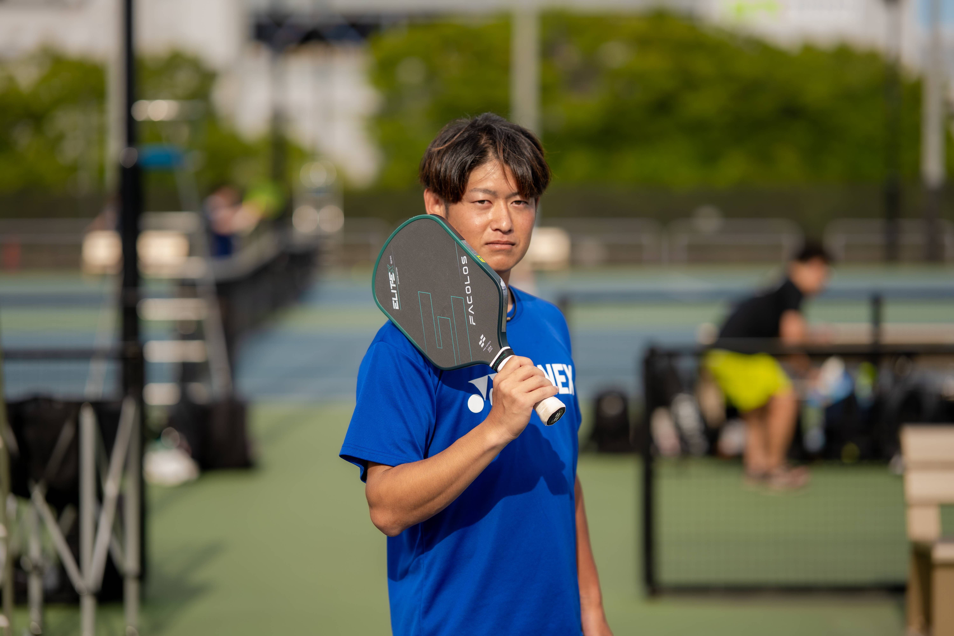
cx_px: 477
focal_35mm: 85
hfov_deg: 23.9
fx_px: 2252
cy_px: 318
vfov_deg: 16.1
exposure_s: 1/1250
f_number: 1.8
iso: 50
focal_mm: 85
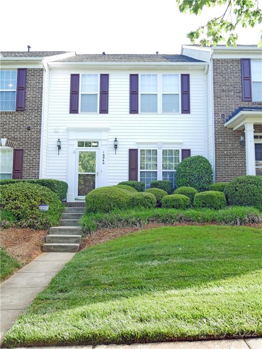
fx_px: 302
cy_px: 174
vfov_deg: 59.9
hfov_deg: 46.8
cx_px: 131
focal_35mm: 30
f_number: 4
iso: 200
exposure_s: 1/125
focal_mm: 15
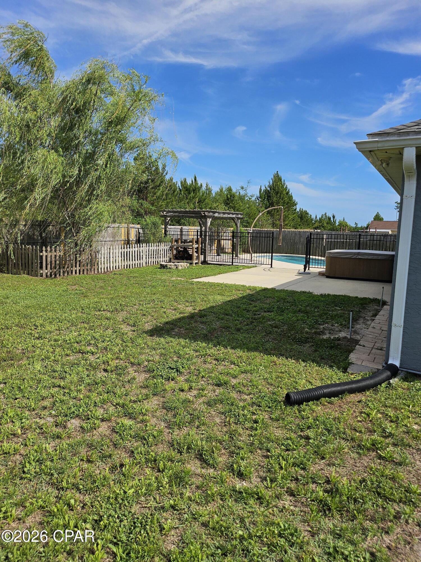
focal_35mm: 24
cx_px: 210
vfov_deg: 71.6
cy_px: 281
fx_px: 389
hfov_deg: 56.8
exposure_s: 1/5579
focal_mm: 5
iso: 50
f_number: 1.8
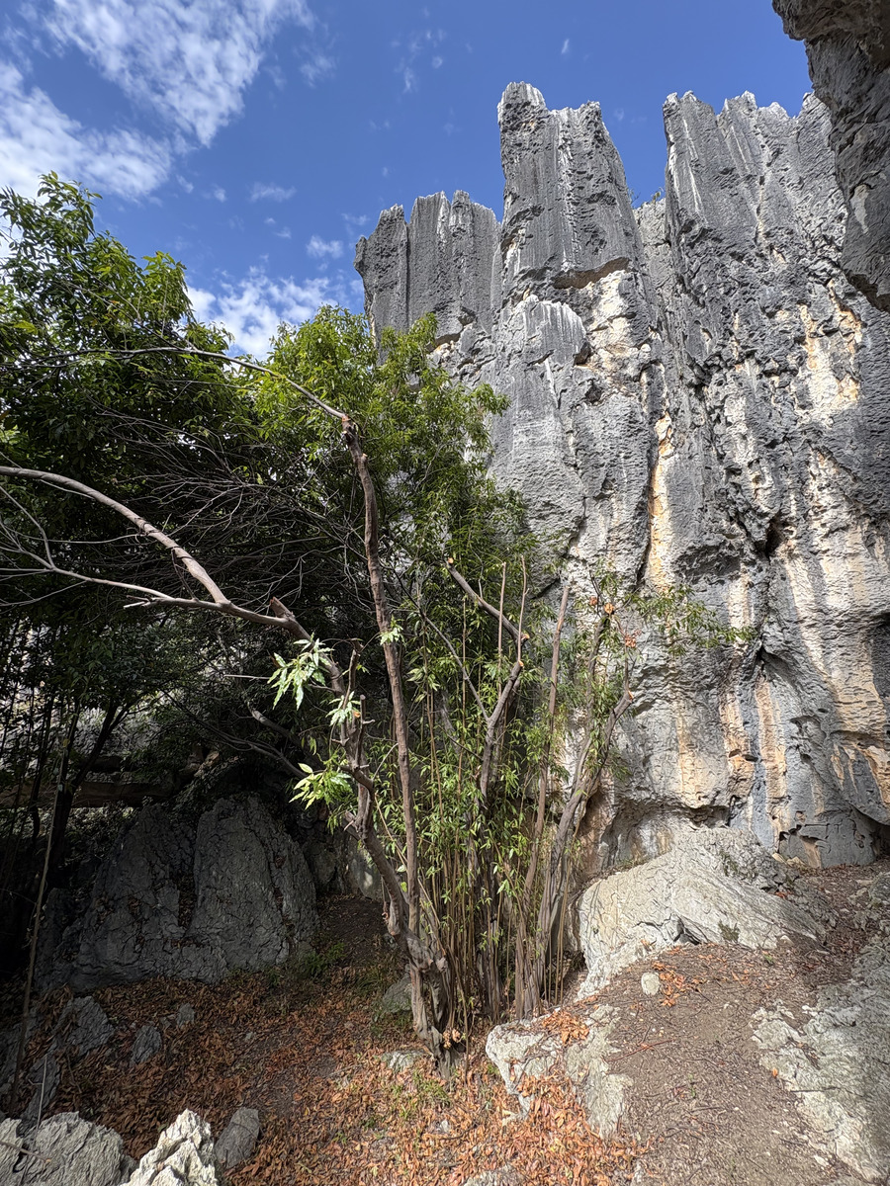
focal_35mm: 14
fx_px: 480
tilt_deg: +14.5
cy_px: 593
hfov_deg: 85.7
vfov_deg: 102.1
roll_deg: -0.1
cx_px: 445
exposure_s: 1/357
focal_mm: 2.22
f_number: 2.2
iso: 40
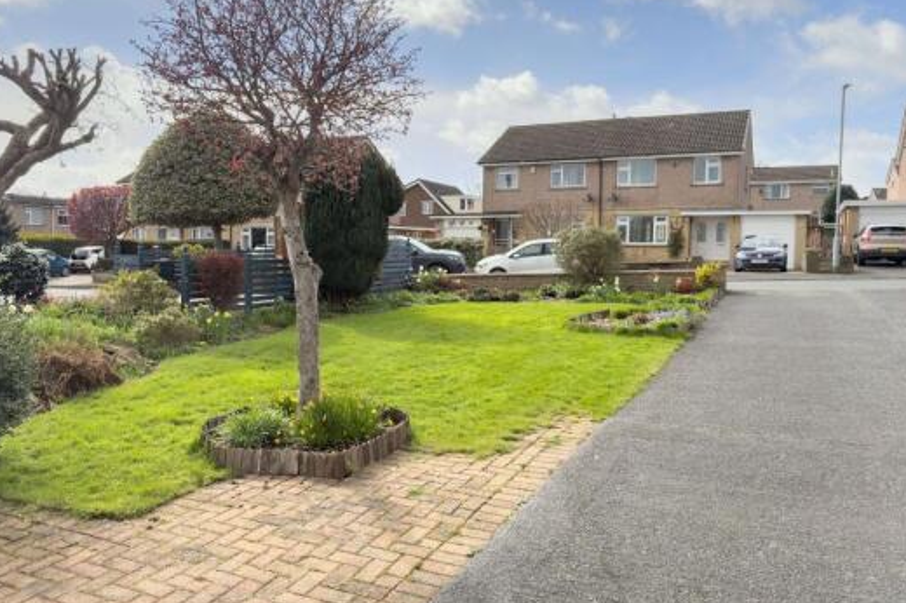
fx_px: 704
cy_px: 276
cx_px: 417
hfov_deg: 65.4
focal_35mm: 28
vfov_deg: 46.3
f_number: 1.8
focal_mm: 6.76
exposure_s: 1/6000
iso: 100
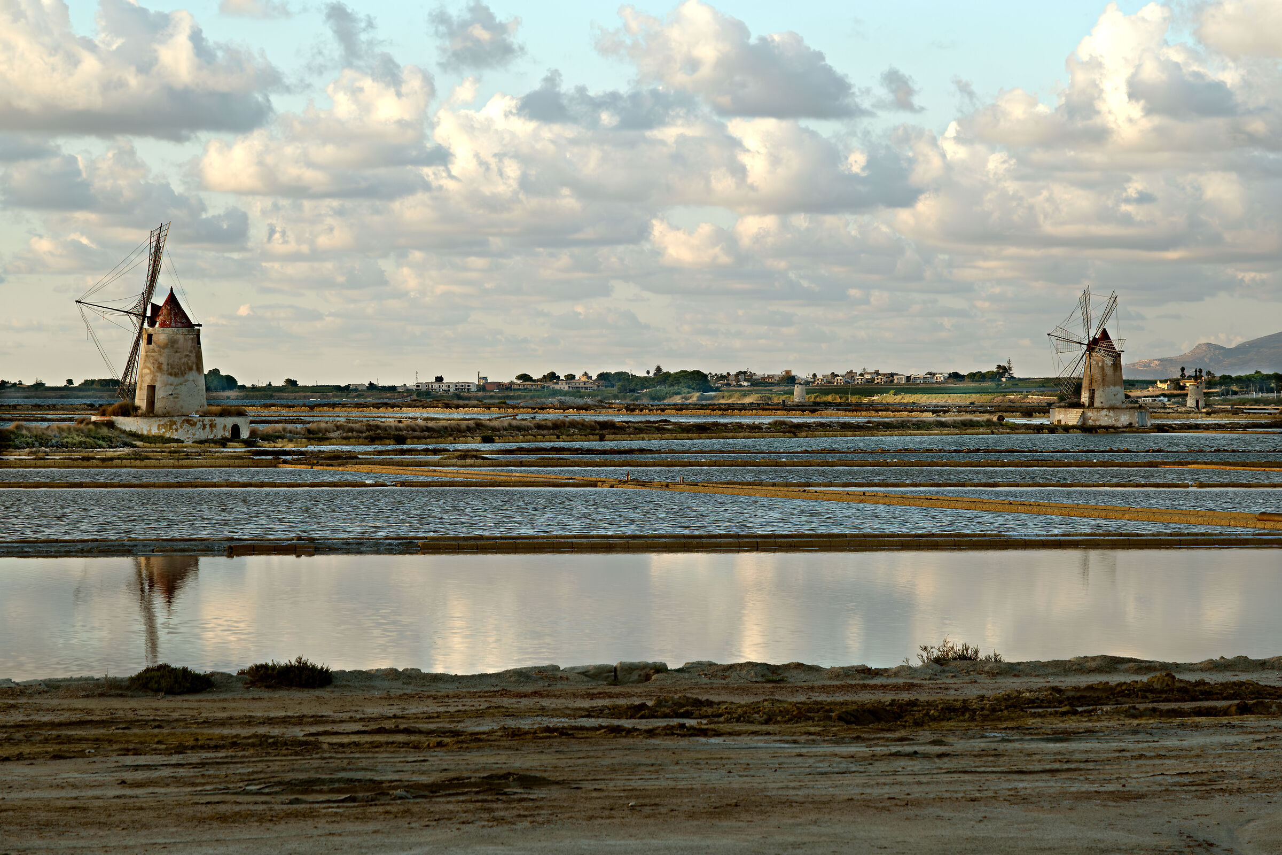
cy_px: 428
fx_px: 3739
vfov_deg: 13.0
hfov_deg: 19.5
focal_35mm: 105
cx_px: 641
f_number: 6.4
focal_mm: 69.8
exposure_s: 1/500
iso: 320
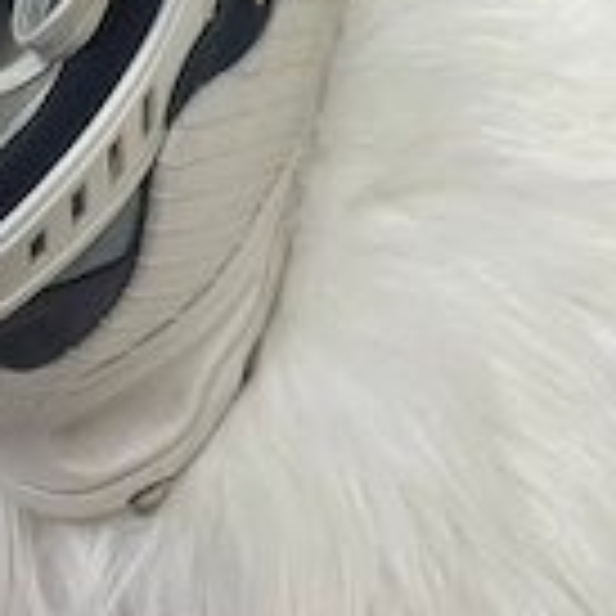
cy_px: -247
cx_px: 76
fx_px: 1349
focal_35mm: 67
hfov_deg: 25.0
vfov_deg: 22.2
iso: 80
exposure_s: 1/50
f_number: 1.6
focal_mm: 5.1
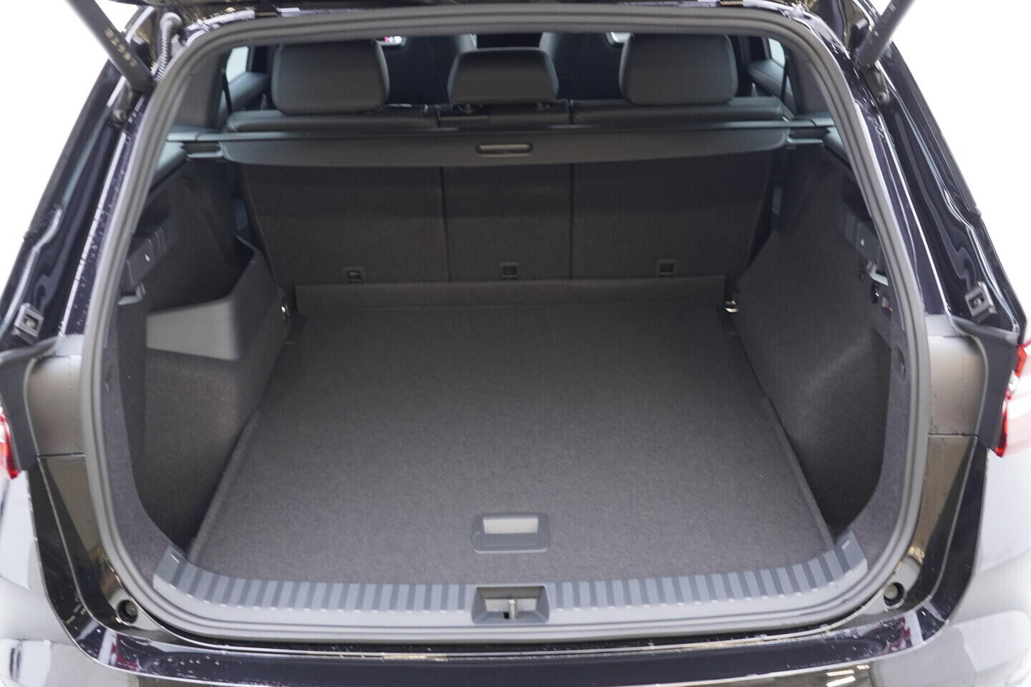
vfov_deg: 36.9
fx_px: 1031
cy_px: 344
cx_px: 516
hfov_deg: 53.1
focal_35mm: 36
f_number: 2.8
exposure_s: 1/40
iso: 1000
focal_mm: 24
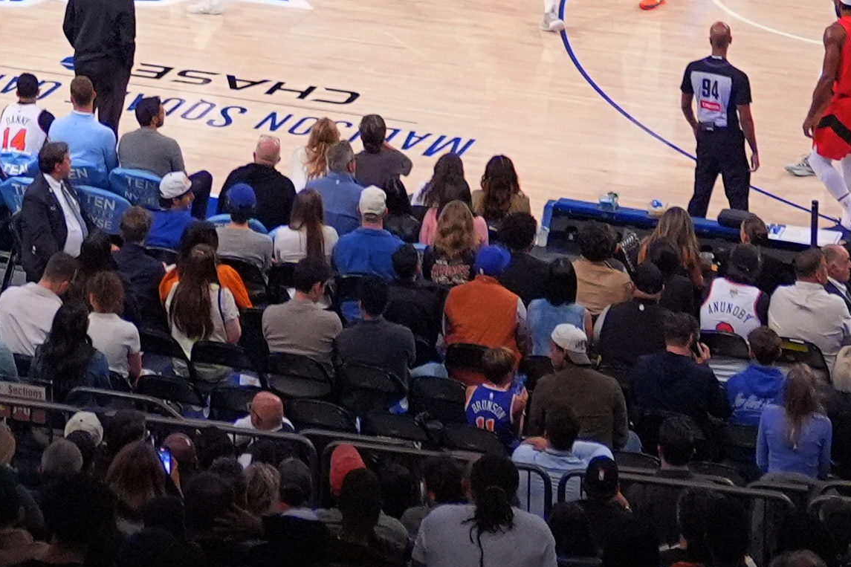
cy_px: -814
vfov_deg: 8.3
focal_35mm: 152
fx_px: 3592
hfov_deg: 13.4
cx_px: 121
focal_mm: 29
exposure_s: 1/1250
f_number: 2.8
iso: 4000
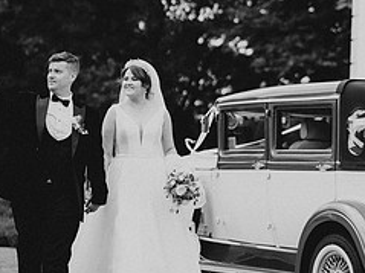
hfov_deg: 12.8
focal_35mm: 154
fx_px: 1623
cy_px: 3
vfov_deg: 9.6
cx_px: 208
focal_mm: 85
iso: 200
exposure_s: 1/2500
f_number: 2
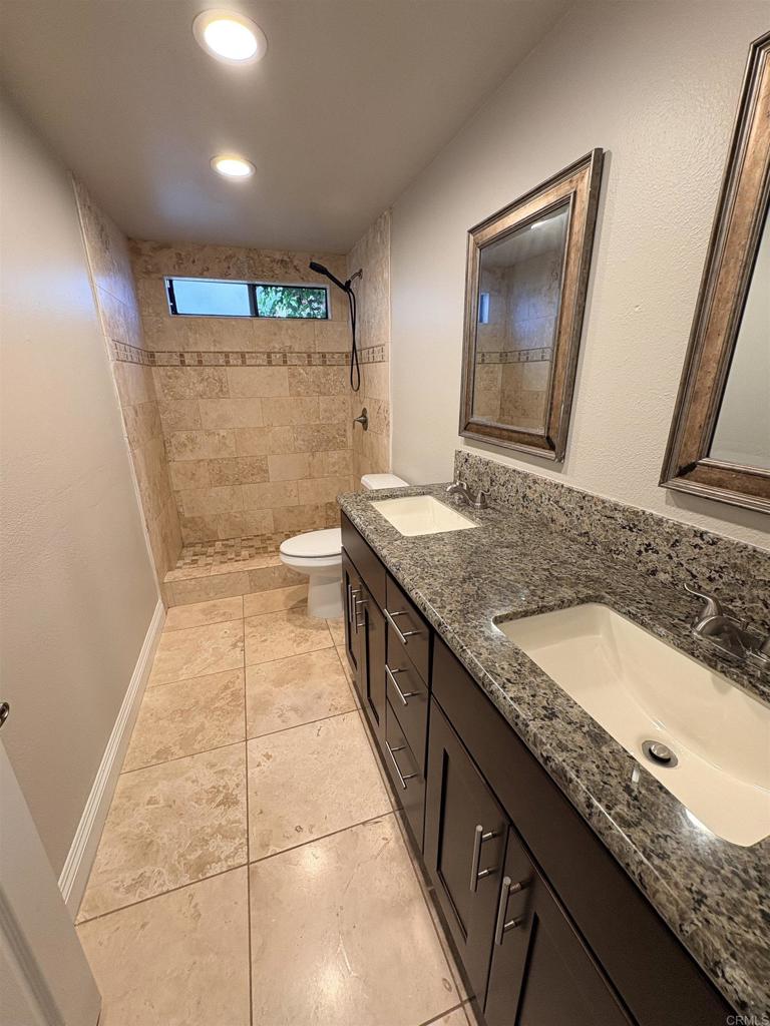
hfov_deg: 85.7
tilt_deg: -18.2
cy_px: 513
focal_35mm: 14
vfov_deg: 102.1
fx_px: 415
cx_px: 385
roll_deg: +0.4
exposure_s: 1/60
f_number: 2.2
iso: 125
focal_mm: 2.22
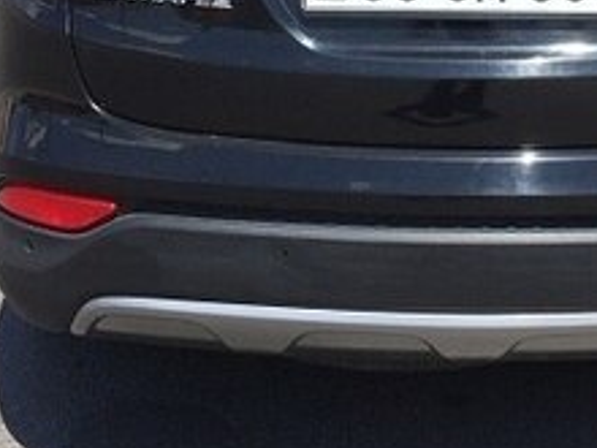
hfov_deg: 22.3
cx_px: 445
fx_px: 1500
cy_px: -167
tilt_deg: -10.3
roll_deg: -1.0
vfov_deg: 15.9
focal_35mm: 87
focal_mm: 4.15
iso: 32
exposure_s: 1/1466
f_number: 2.2
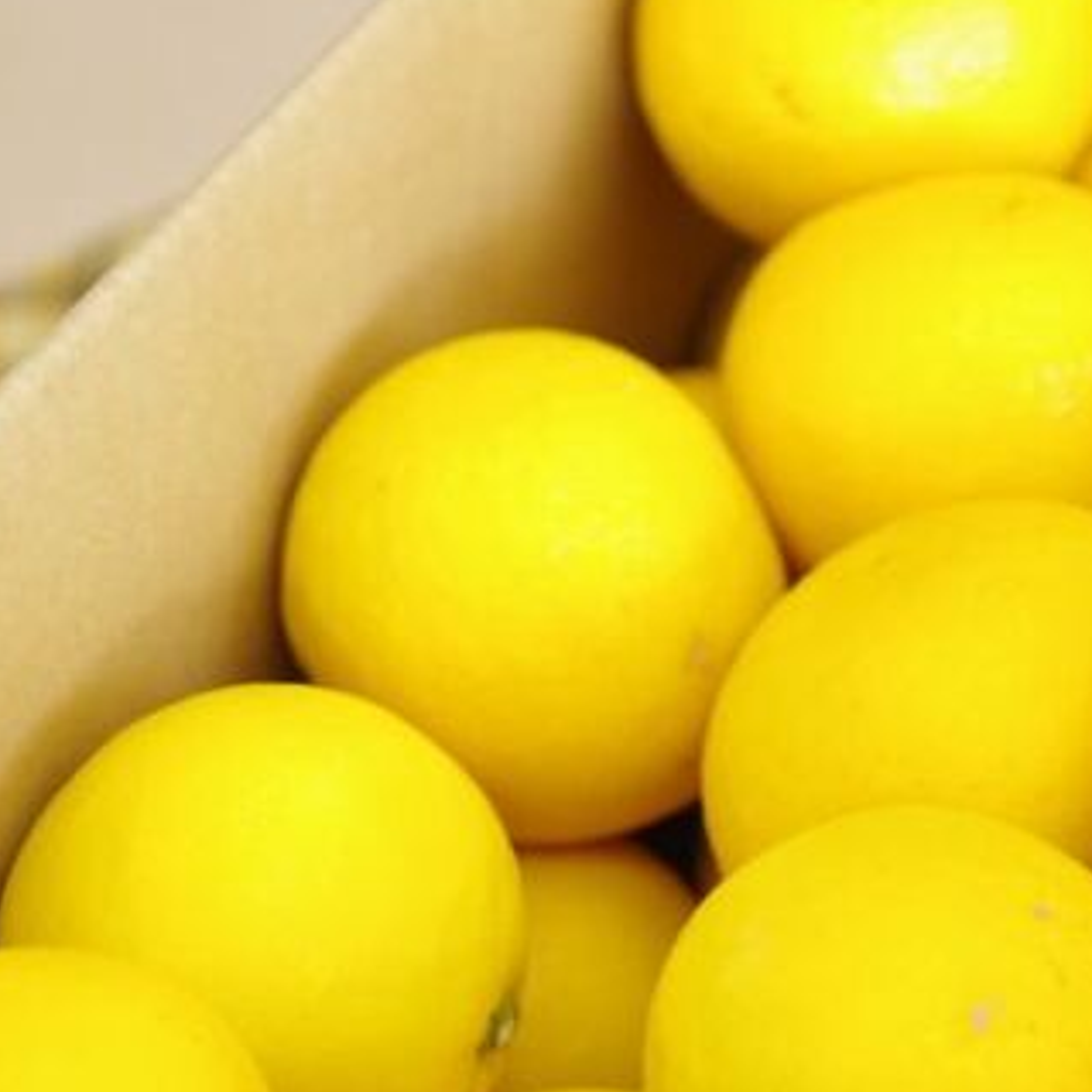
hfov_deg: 13.5
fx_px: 4568
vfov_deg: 13.6
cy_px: 626
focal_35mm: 128
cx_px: 1061
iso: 200
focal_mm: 50
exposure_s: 1/100
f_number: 3.2
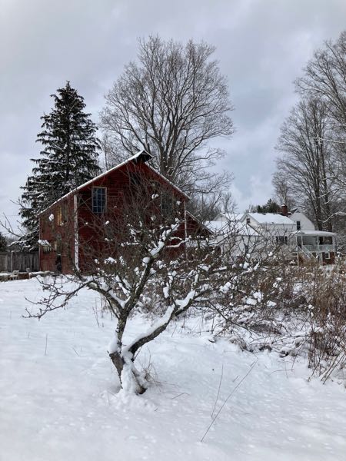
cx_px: 173
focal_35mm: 28
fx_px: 373
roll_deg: +2.6
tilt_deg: +4.9
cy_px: 230
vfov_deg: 63.4
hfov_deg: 49.7
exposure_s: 1/1412
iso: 32
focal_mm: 3.99
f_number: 1.8
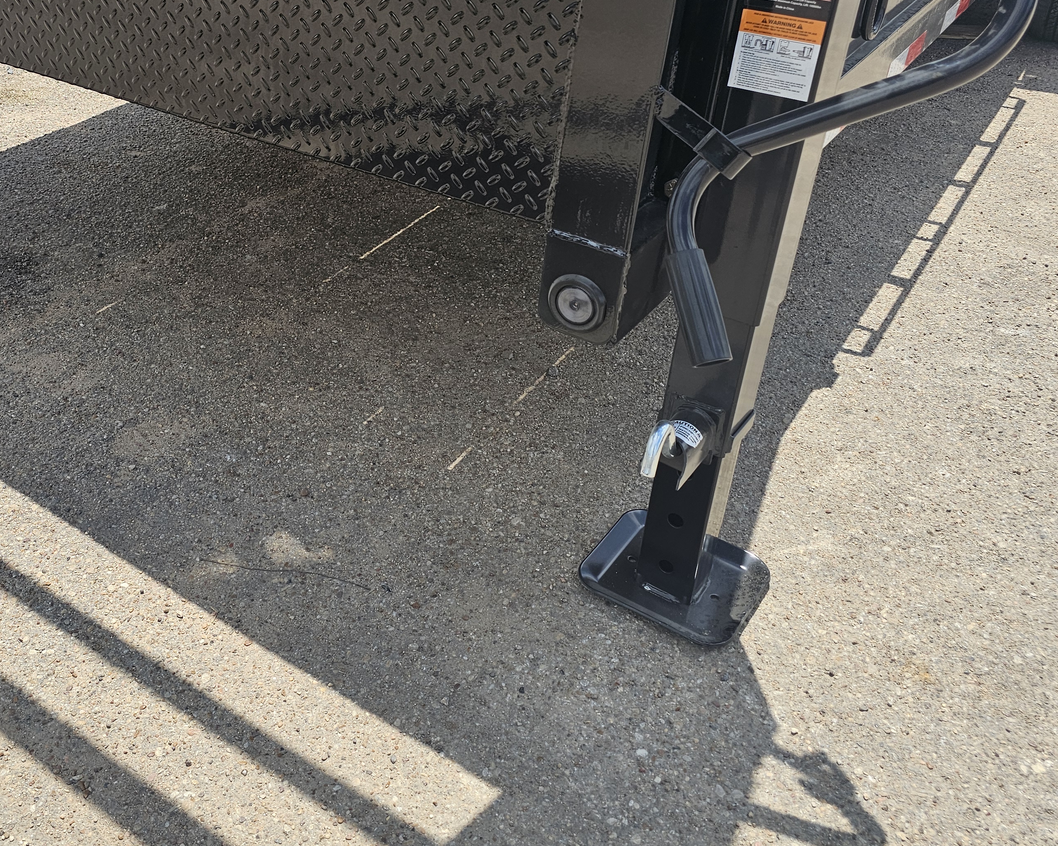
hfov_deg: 49.9
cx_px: 293
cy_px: 285
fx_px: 1096
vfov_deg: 41.7
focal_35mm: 35
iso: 20
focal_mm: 6.3
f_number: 1.7
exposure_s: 1/1036
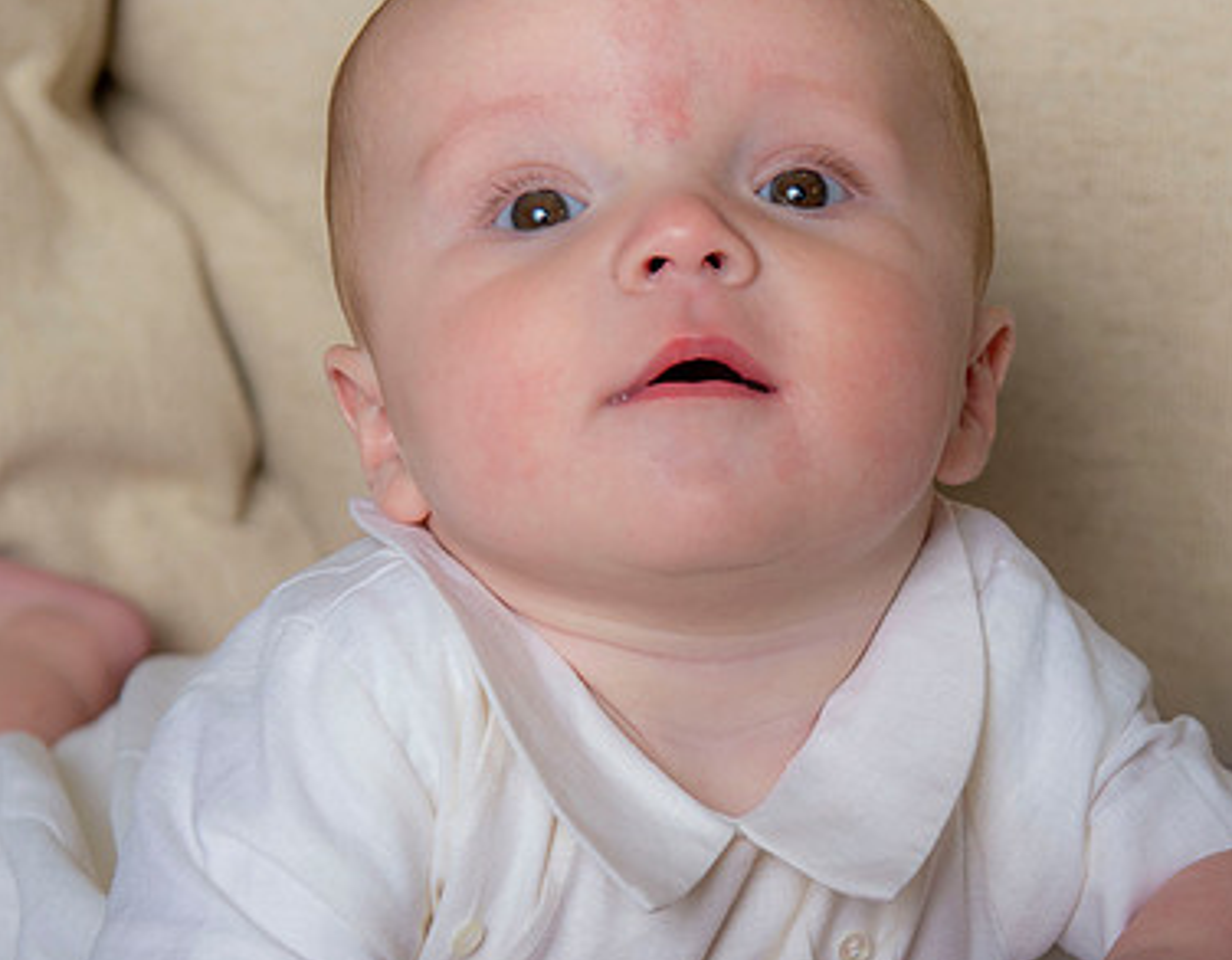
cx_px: 958
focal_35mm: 107
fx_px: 3862
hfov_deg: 18.0
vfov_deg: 14.1
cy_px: 681
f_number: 5
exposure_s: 1/200
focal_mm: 58
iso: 200
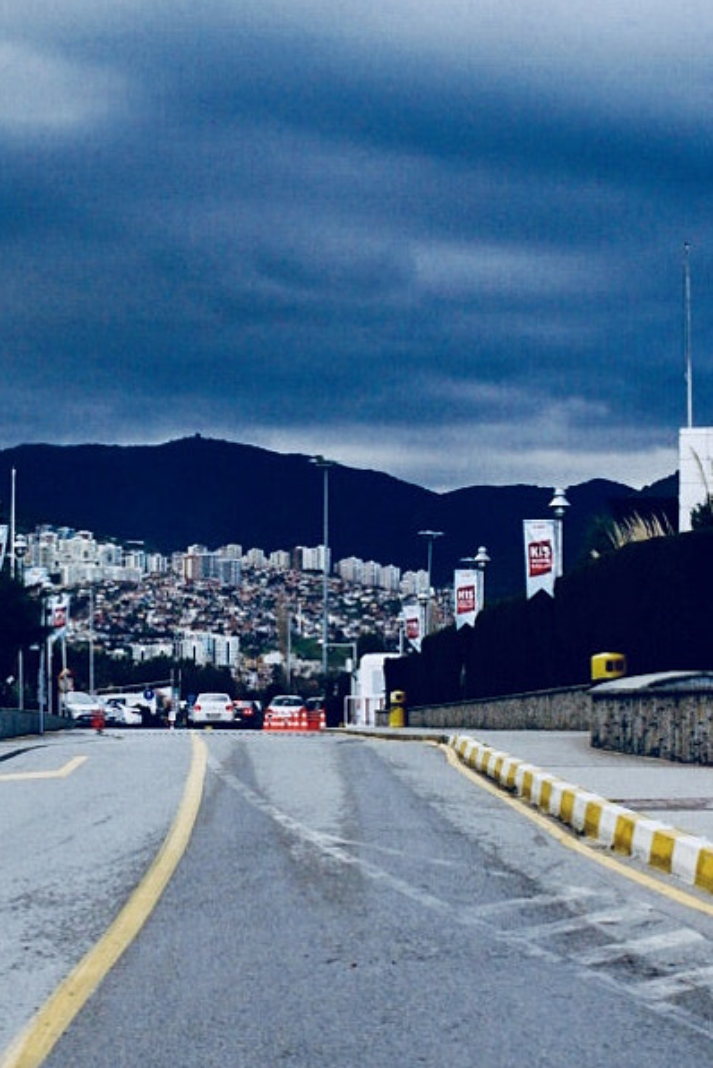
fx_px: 2789
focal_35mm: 94
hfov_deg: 14.5
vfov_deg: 21.6
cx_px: 120
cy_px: 627
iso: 400
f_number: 4
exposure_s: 1/1000
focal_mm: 35
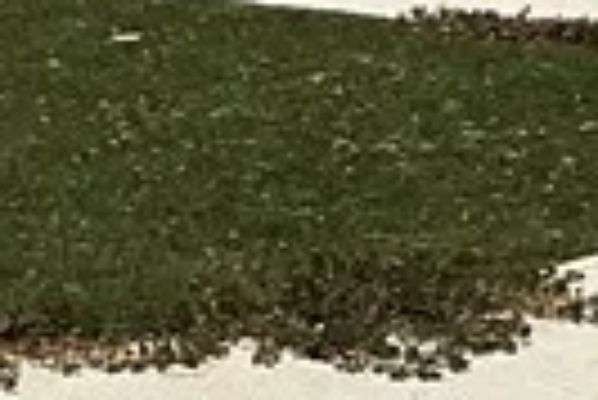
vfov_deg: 5.9
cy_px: 292
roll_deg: +0.8
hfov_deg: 8.3
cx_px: -679
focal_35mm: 232
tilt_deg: -13.5
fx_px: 3858
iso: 16
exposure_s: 1/6536
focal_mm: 3
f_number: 1.8
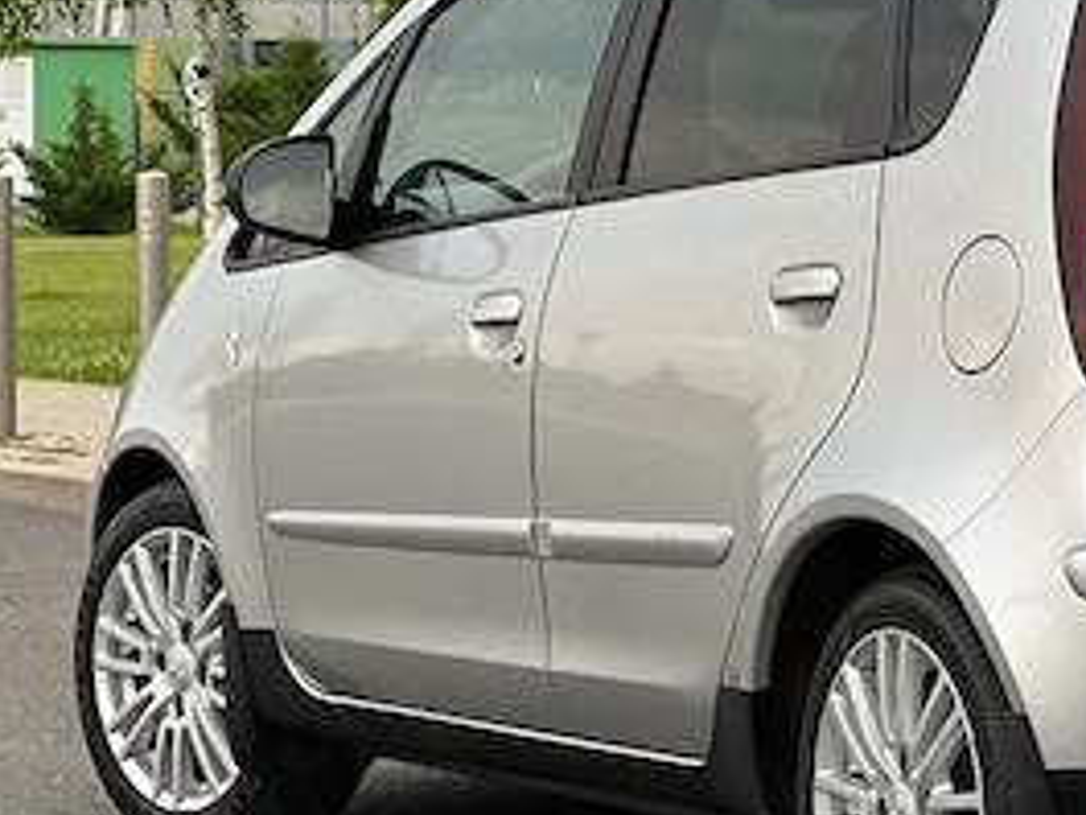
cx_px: 1127
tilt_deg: +1.2
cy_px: 173
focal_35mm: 175
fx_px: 5490
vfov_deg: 8.5
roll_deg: +1.2
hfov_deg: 11.2
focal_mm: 9
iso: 160
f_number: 2.8
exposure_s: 1/121
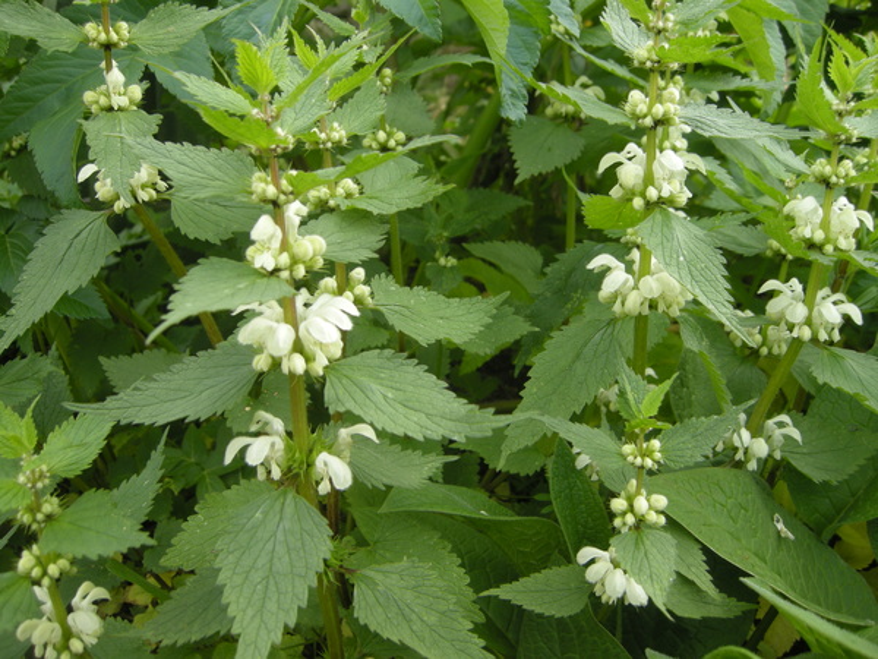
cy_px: 330
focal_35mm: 35
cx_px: 439
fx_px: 888
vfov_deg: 40.7
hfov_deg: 52.6
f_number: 3.4
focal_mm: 7.5
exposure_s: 1/107
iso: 64
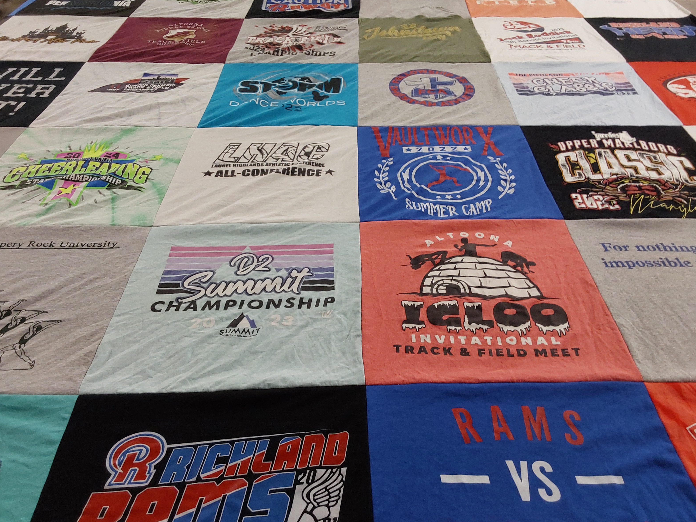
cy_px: 259
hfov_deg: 61.6
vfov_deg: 48.2
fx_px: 583
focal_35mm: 29
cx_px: 341
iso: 80
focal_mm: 2.91
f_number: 1.9
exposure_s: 1/50
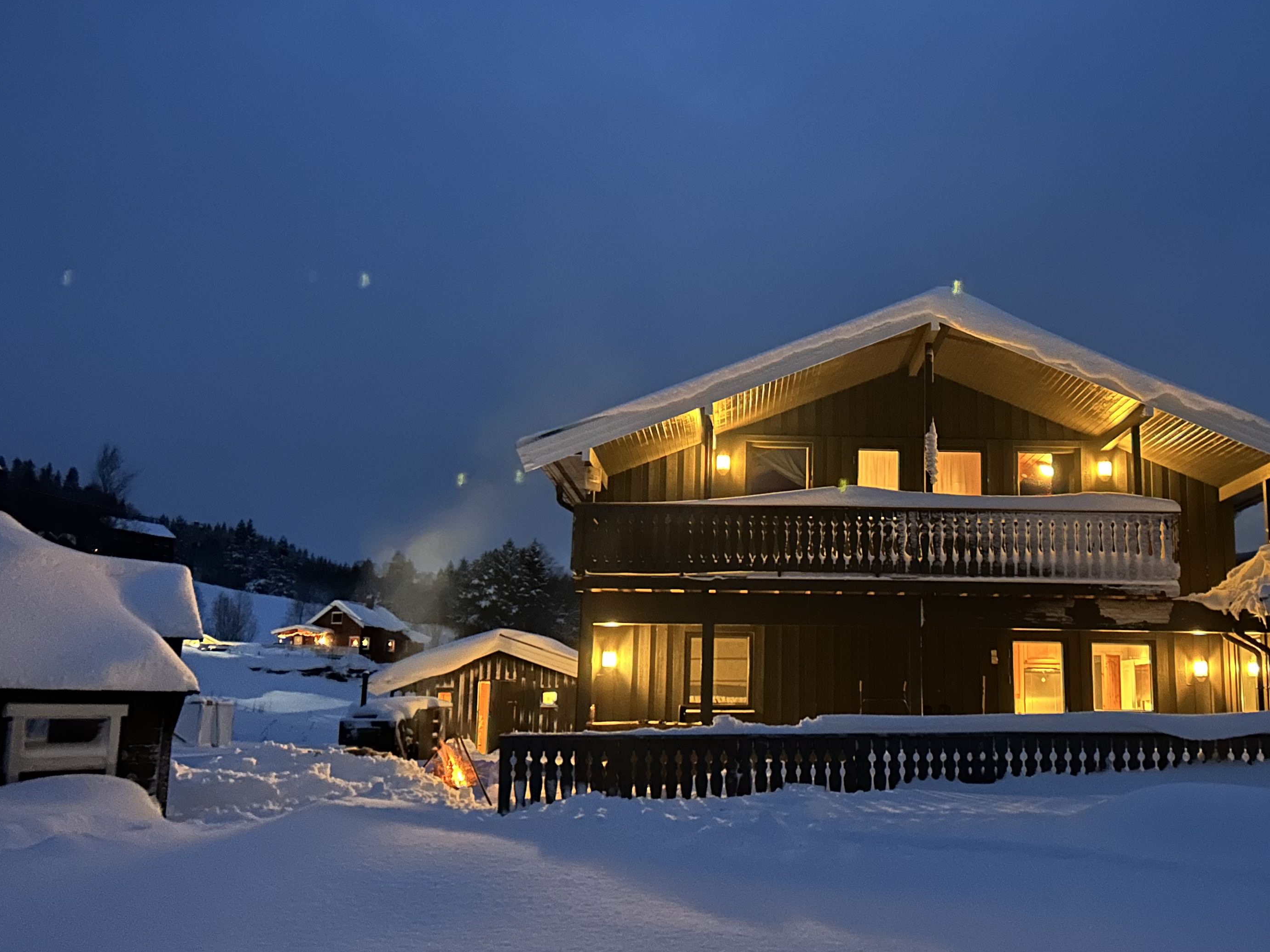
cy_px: 464
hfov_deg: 48.6
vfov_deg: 37.7
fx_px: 1394
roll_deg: +0.5
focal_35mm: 38
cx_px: 777
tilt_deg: +9.8
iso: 1600
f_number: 1.5
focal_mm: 5.7
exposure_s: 1/14
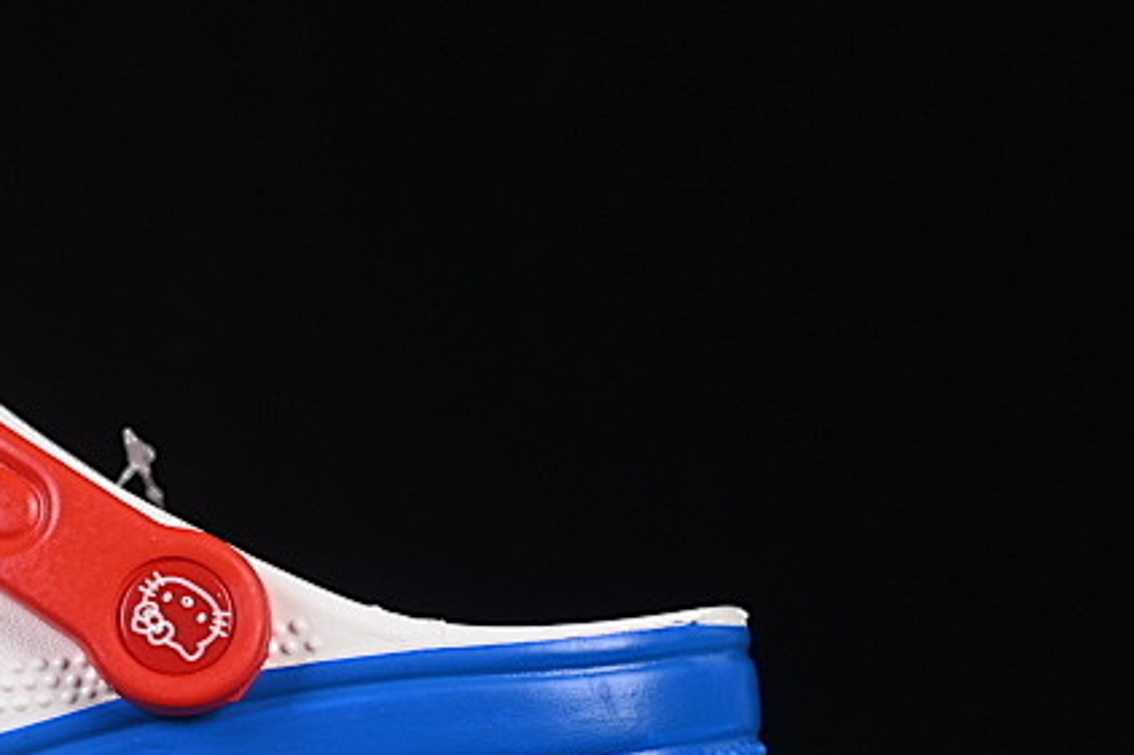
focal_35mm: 192
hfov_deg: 10.6
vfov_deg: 7.1
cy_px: 336
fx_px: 6045
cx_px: -78
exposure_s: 1/80
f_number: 8
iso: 160
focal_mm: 50
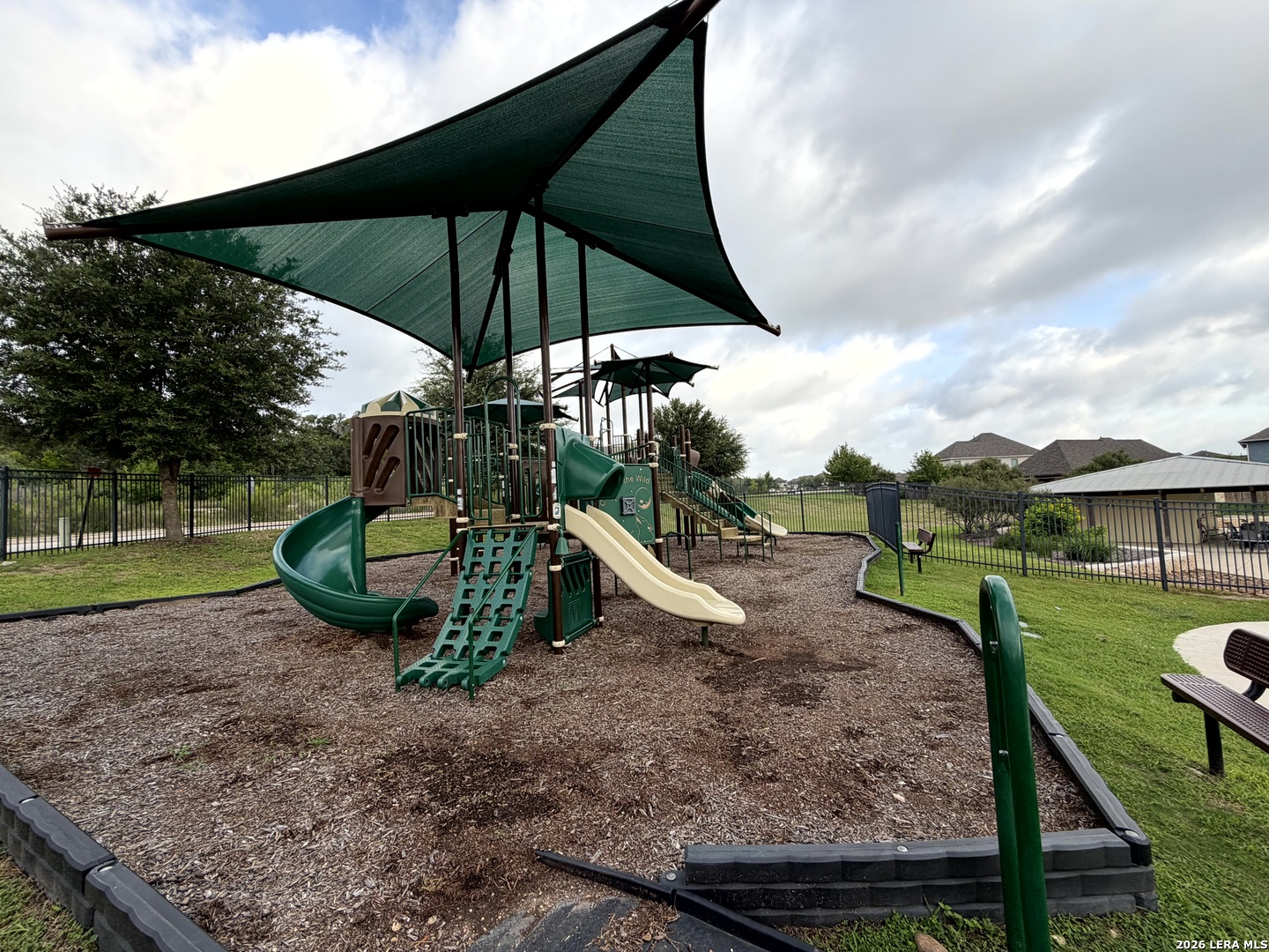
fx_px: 513
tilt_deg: +3.2
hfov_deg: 102.1
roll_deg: +2.6
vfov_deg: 85.7
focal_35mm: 14
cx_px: 634
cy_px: 476
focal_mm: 2.22
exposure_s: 1/502
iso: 50
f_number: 2.2
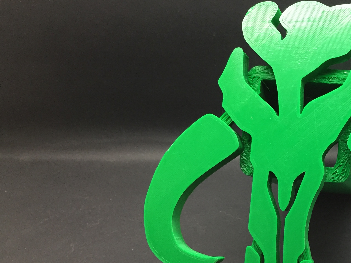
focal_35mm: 53
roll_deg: -0.2
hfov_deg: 34.2
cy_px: 200
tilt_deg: -34.1
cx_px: 317
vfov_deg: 27.1
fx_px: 537
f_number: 2.2
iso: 40
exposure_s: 1/30
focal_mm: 4.15
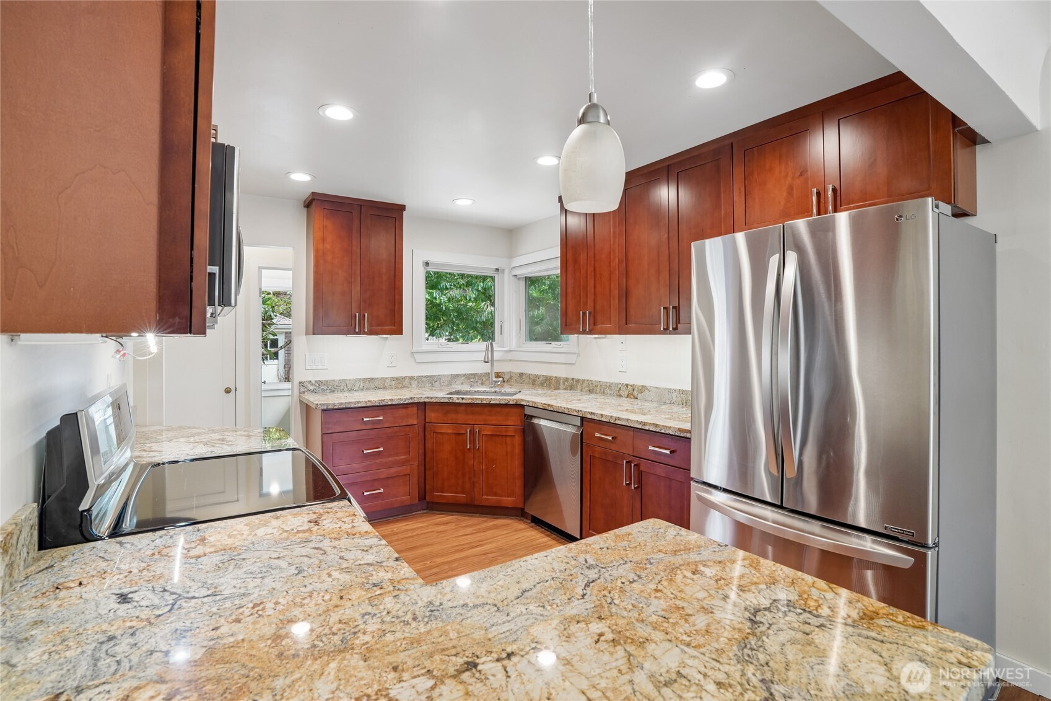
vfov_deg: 73.7
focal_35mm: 16
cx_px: 526
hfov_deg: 96.7
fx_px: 467
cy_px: 350
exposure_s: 1/15
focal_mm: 16
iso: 400
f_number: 8
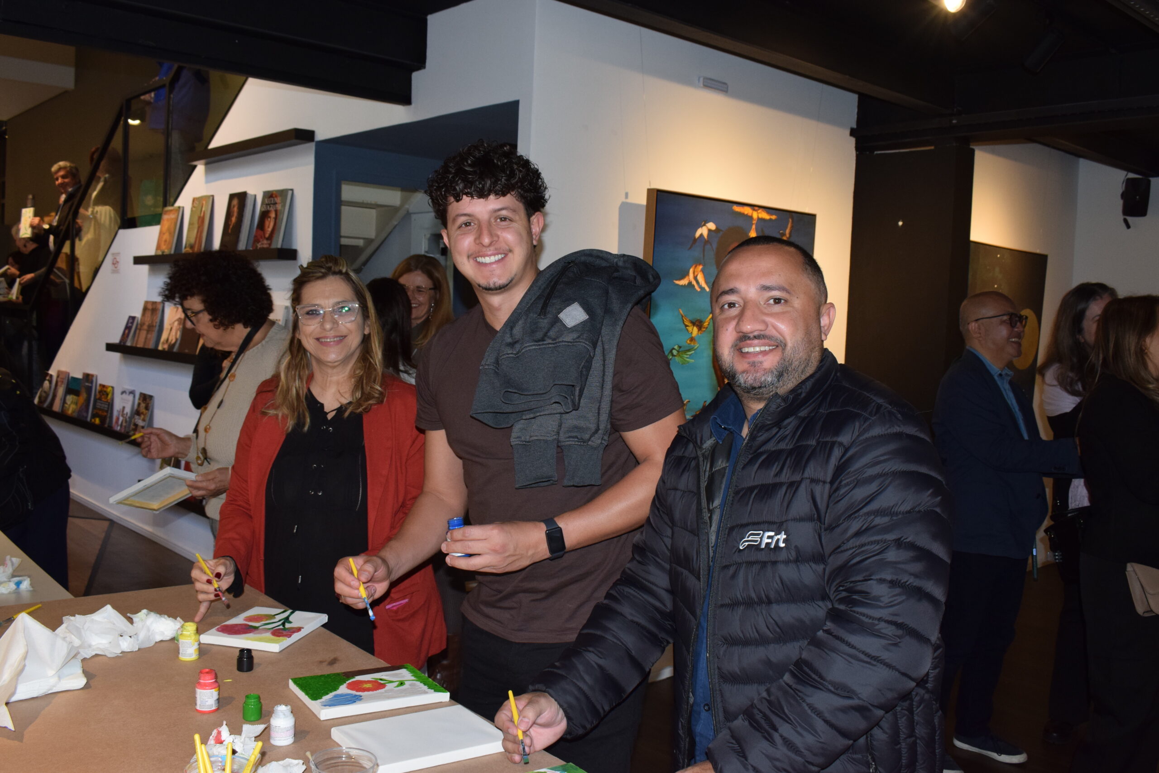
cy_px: 386
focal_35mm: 33
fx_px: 1062
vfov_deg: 40.0
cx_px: 580
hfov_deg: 57.2
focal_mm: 22
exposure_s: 1/125
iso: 800
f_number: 9
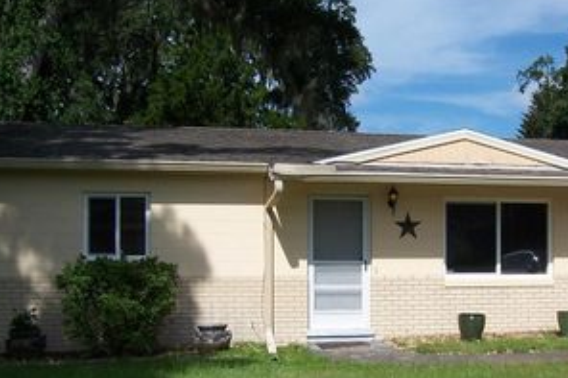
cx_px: 388
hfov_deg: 34.1
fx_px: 915
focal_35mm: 58
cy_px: 254
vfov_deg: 23.2
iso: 80
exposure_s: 1/1000
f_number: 4
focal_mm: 5.5
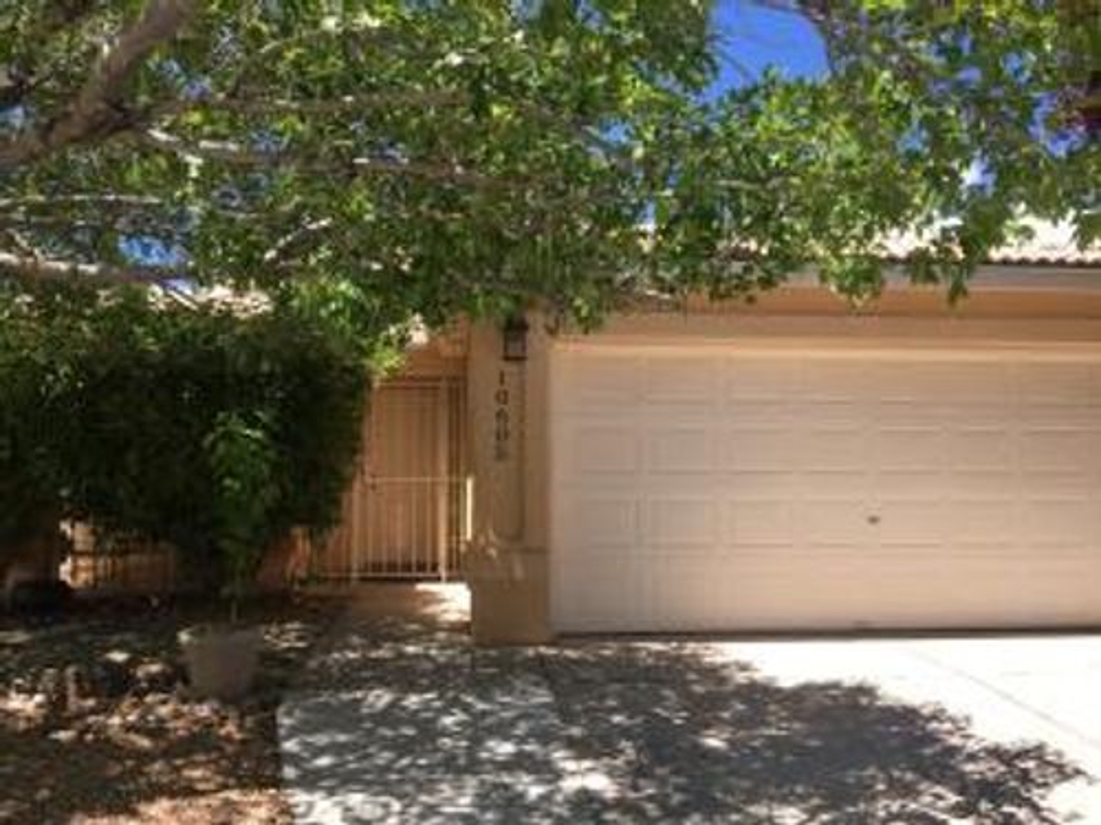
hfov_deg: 61.7
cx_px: 550
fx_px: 922
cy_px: 412
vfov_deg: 48.2
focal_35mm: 29
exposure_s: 1/630
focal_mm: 4.15
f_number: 2.2
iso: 25
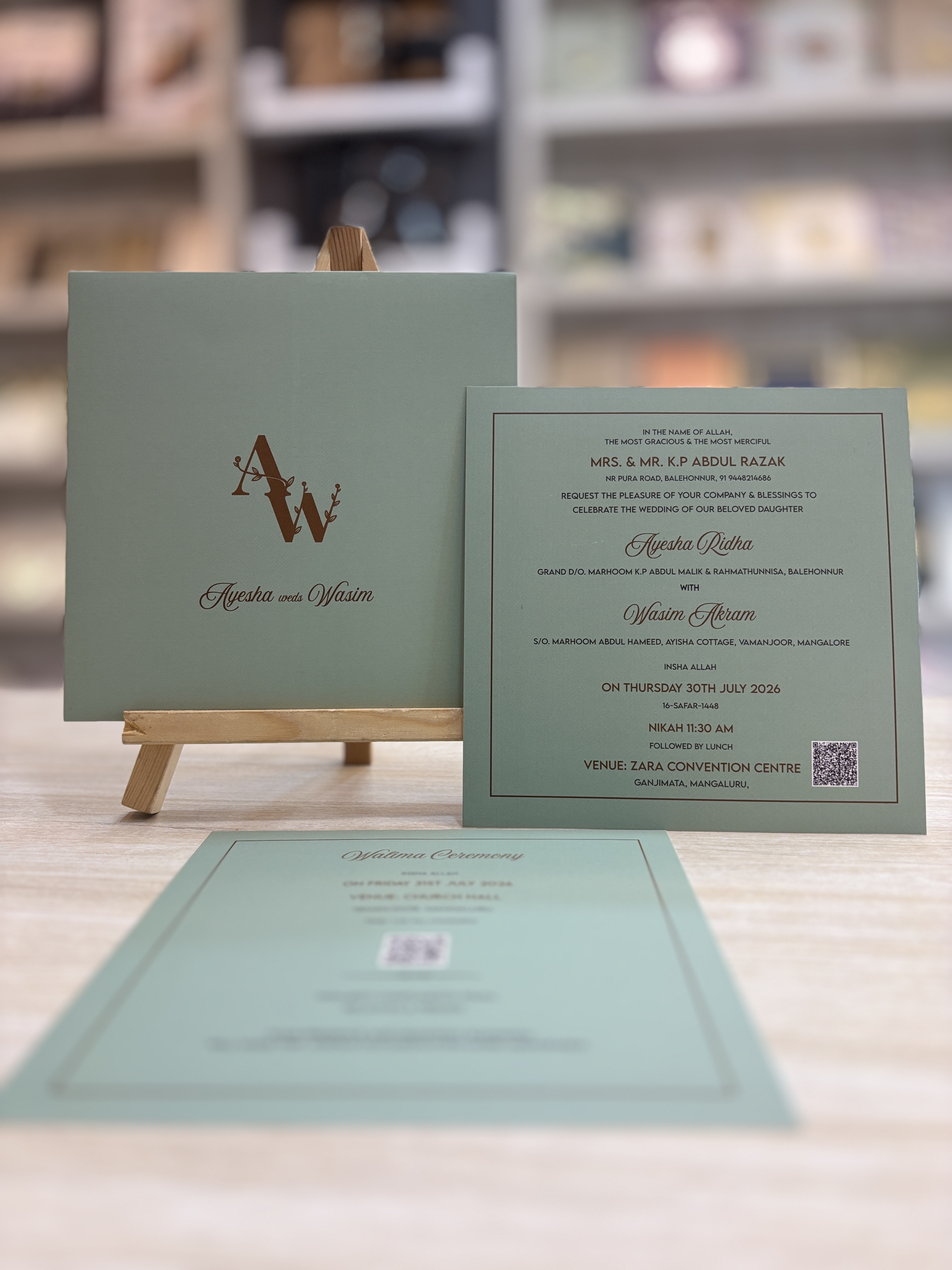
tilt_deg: -8.8
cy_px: 635
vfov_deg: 67.3
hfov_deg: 53.1
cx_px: 476
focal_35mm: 26
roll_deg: -0.6
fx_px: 953
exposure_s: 1/100
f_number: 1.6
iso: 80
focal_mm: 5.96
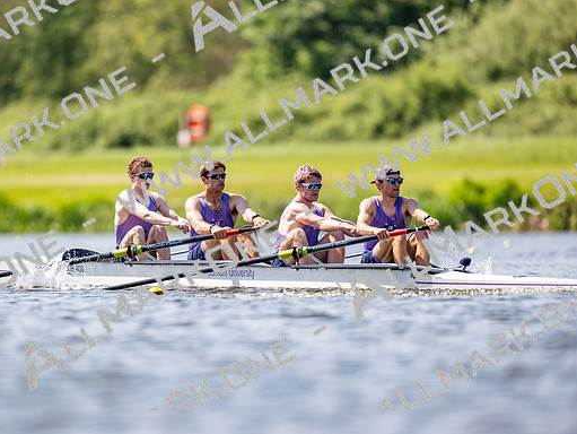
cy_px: 217
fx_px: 10909
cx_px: 253
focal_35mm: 654
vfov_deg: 2.3
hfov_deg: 3.0
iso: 450
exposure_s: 1/2500
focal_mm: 600
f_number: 4
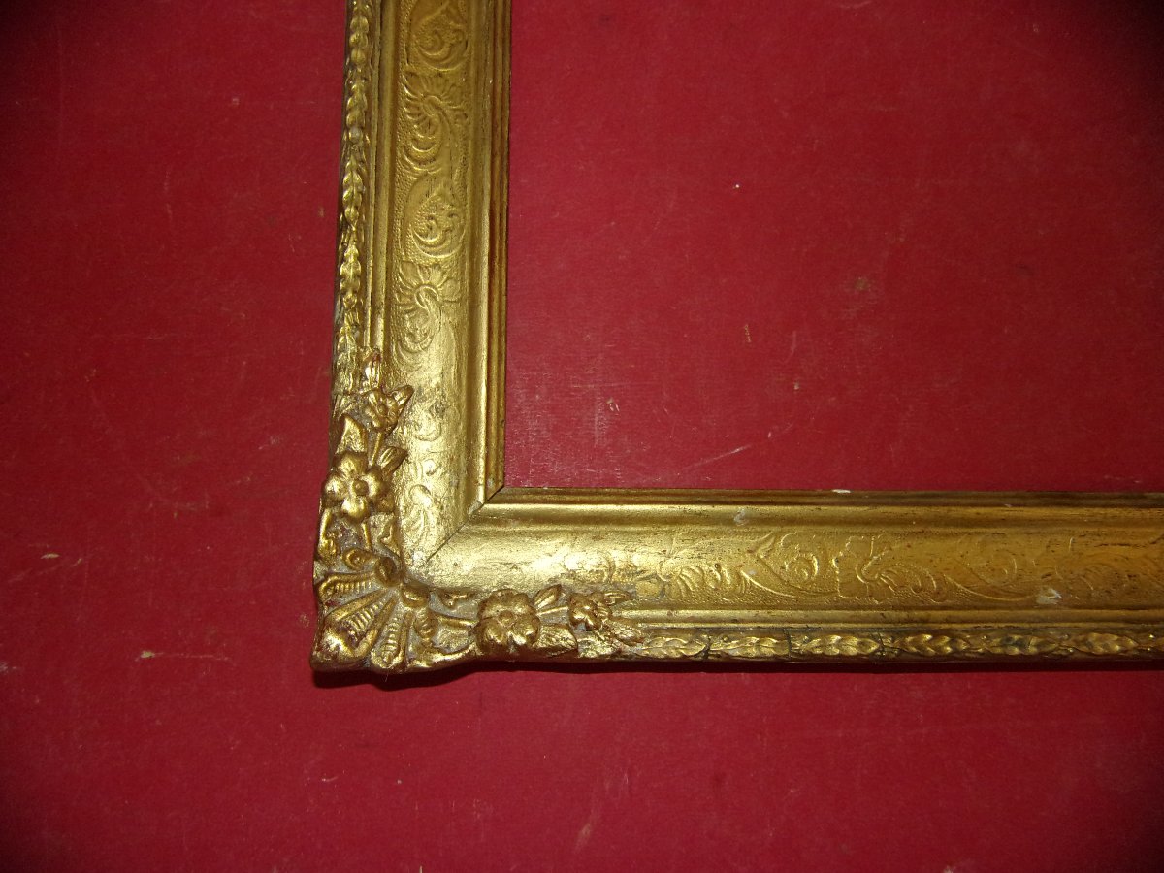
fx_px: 841
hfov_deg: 69.4
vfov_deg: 54.9
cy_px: 436
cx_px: 582
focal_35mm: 25
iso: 200
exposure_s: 1/34
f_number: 3.5
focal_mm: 4.5
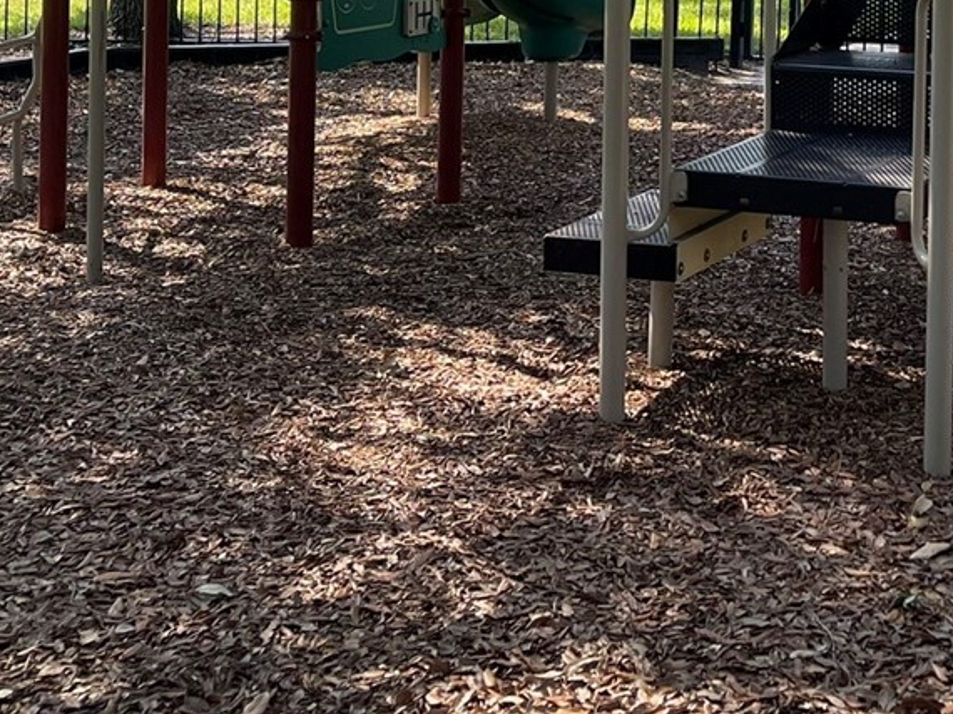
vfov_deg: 18.8
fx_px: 2009
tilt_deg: -0.7
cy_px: -186
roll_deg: -1.4
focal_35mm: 73
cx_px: 851
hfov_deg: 25.9
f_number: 1.6
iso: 50
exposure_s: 1/1188
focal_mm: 5.1
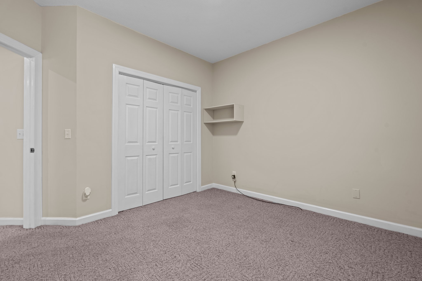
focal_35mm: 16
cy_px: 140
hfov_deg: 96.7
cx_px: 211
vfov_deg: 73.8
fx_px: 188
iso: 320
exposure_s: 2
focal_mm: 16
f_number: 8
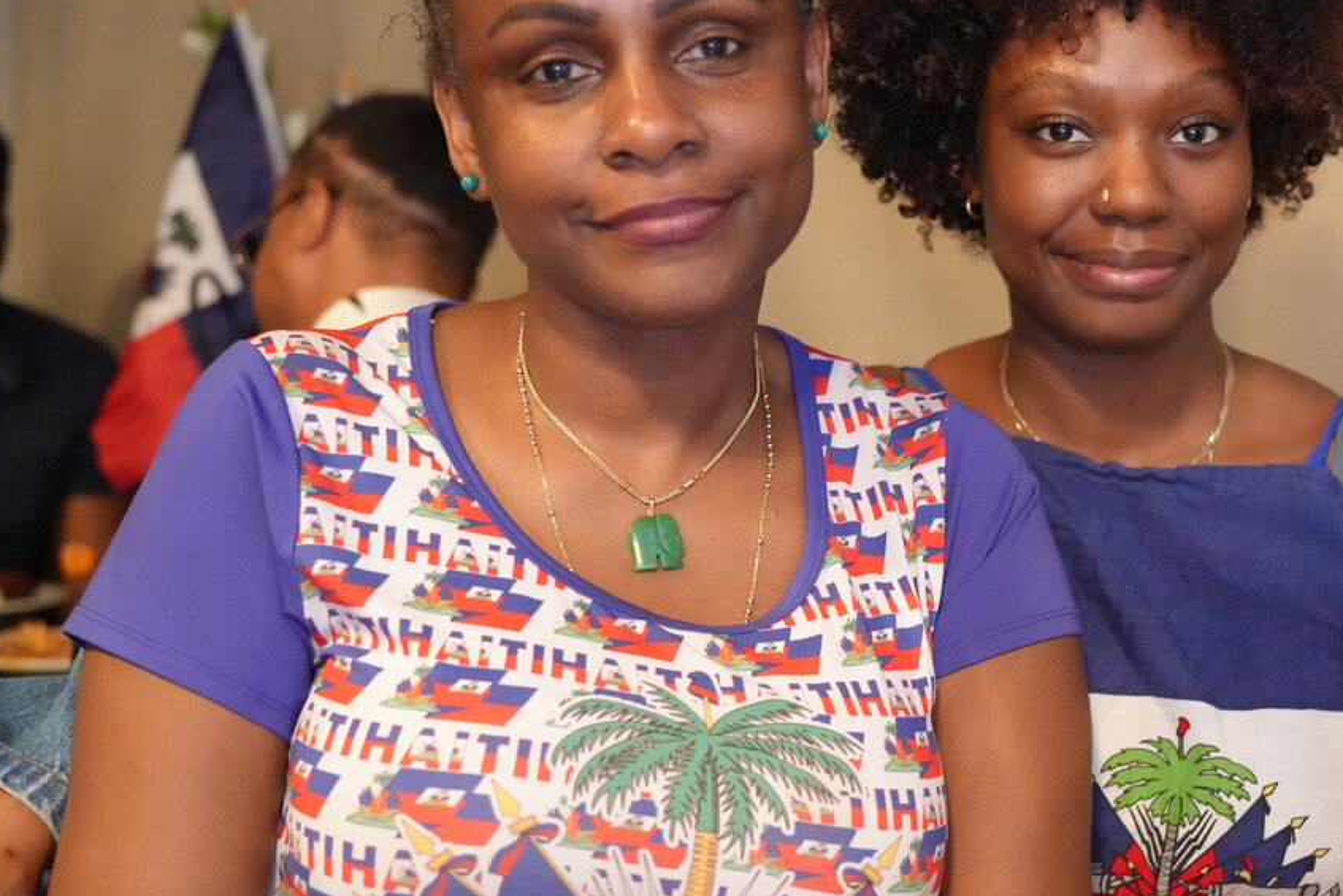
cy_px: 476
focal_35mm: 62
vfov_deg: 21.9
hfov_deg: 31.8
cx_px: 996
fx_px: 2313
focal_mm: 35
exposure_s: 1/100
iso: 12800
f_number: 2.8
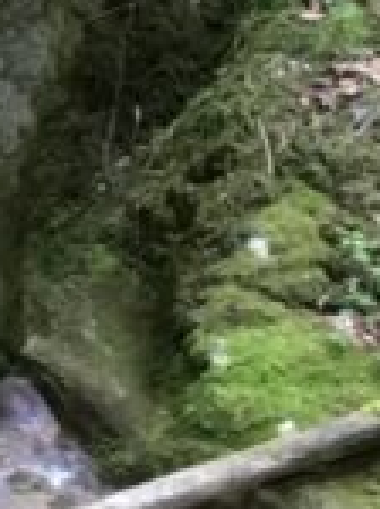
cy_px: -458
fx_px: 2906
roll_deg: -5.1
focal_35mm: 198
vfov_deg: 9.4
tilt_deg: -7.5
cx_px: -560
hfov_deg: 7.0
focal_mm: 4.15
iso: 100
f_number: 2.2
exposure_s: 1/33
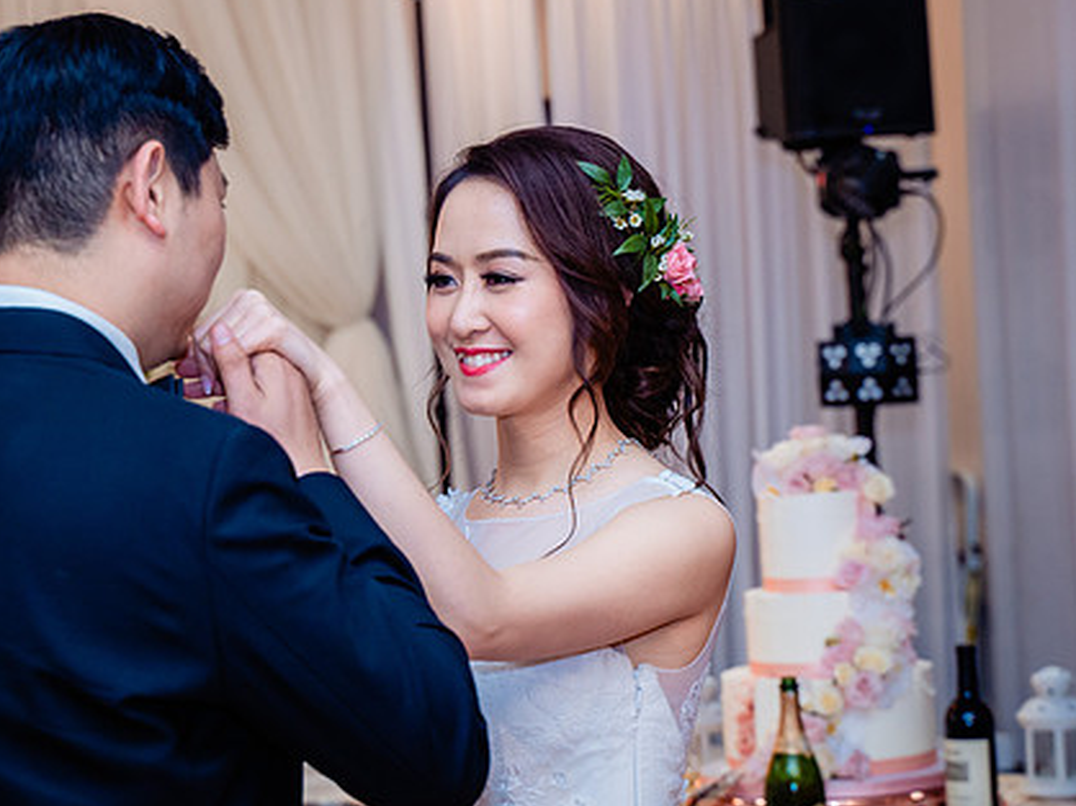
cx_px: 482
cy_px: 325
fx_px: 3728
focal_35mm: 120
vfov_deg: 12.3
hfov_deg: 16.4
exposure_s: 1/160
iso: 1600
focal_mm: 75
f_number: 4.5
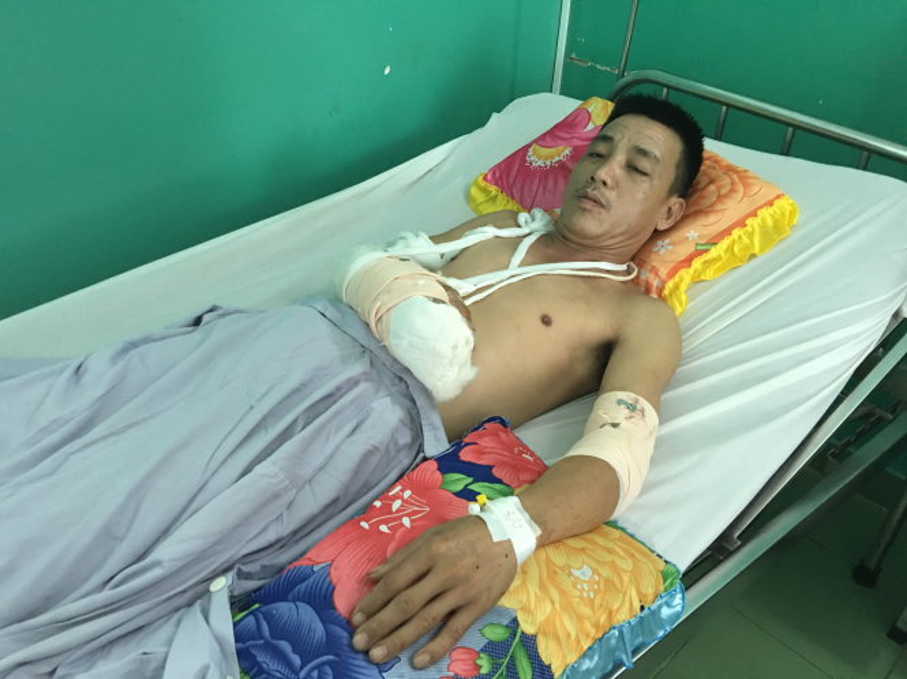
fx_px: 759
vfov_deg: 48.2
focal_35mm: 29
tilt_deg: -32.4
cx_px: 454
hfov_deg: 61.7
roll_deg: -2.3
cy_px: 340
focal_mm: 4.15
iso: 80
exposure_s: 1/10
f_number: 2.2
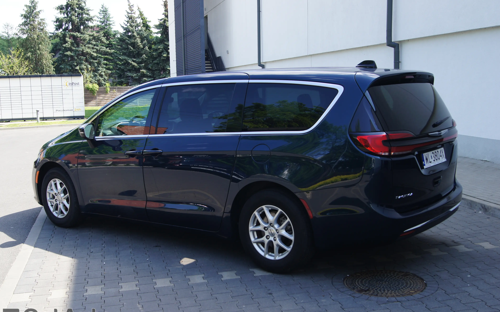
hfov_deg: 49.3
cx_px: 251
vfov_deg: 32.0
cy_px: 165
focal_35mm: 40
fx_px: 545
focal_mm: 26
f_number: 8
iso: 100
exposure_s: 1/60
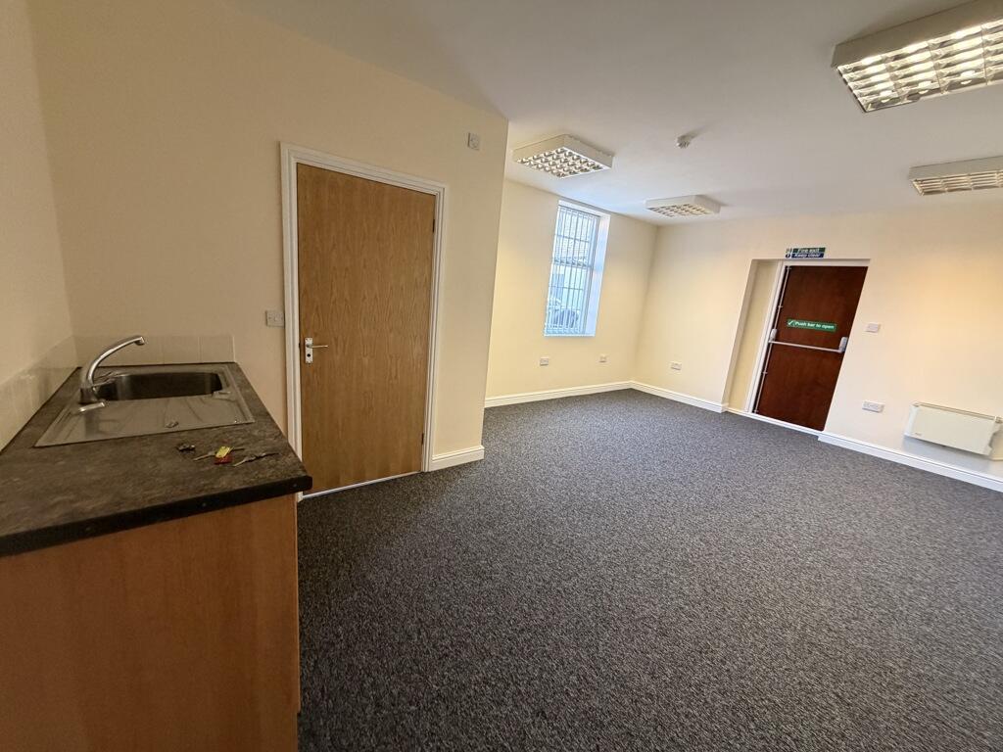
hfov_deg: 102.1
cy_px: 376
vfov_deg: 85.7
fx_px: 406
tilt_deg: -11.7
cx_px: 502
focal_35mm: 14
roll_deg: -6.5
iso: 250
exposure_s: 1/50
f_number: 2.2
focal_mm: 2.22
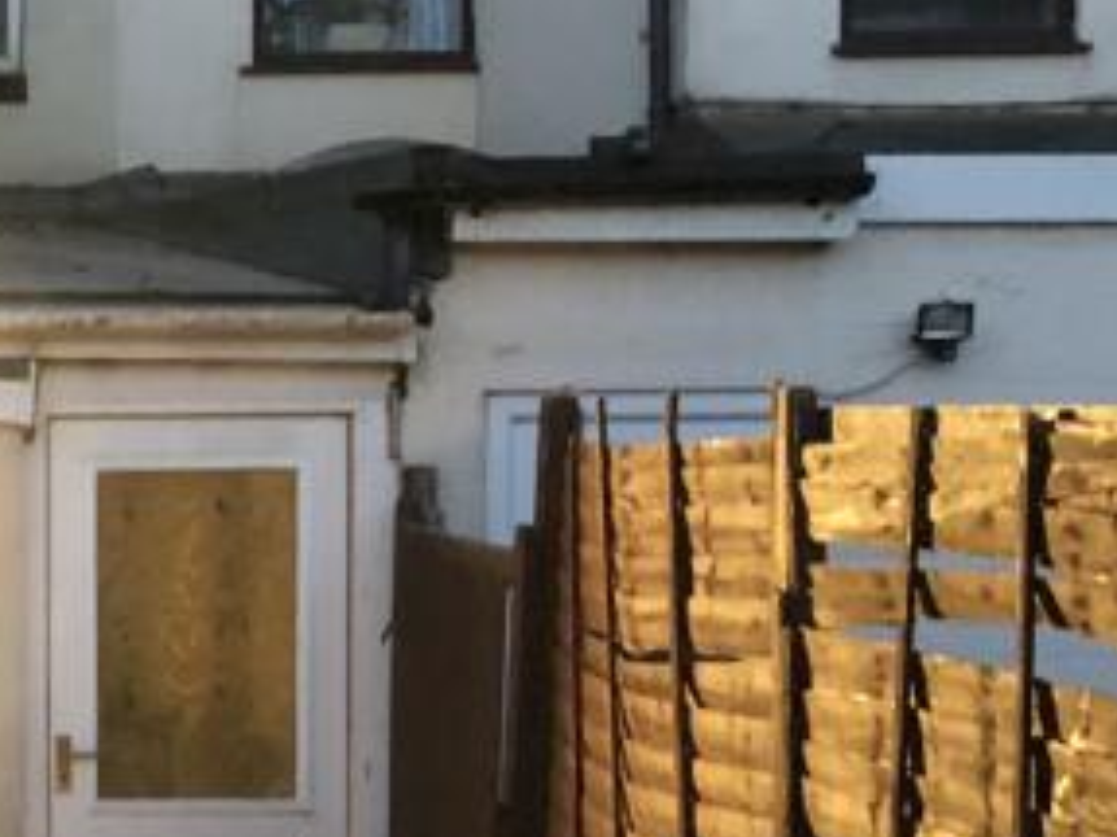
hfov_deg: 18.1
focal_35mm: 100
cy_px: 584
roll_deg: -0.1
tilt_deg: -3.8
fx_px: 3225
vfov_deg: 14.7
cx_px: -401
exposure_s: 1/4
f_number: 1.8
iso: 100
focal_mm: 4
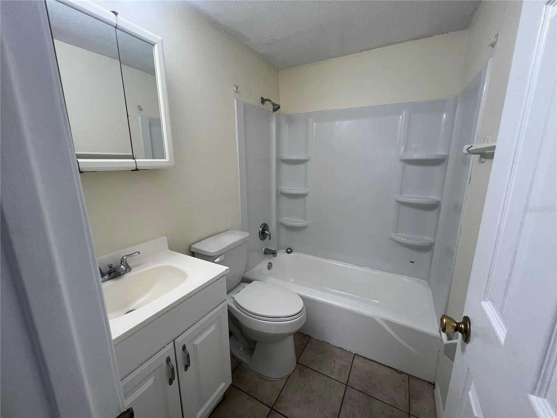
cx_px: 278
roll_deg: +1.0
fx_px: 209
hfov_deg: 106.2
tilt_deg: -12.1
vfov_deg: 89.9
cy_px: 209
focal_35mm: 13
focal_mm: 1.57
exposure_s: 1/99
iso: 64
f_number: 1.8
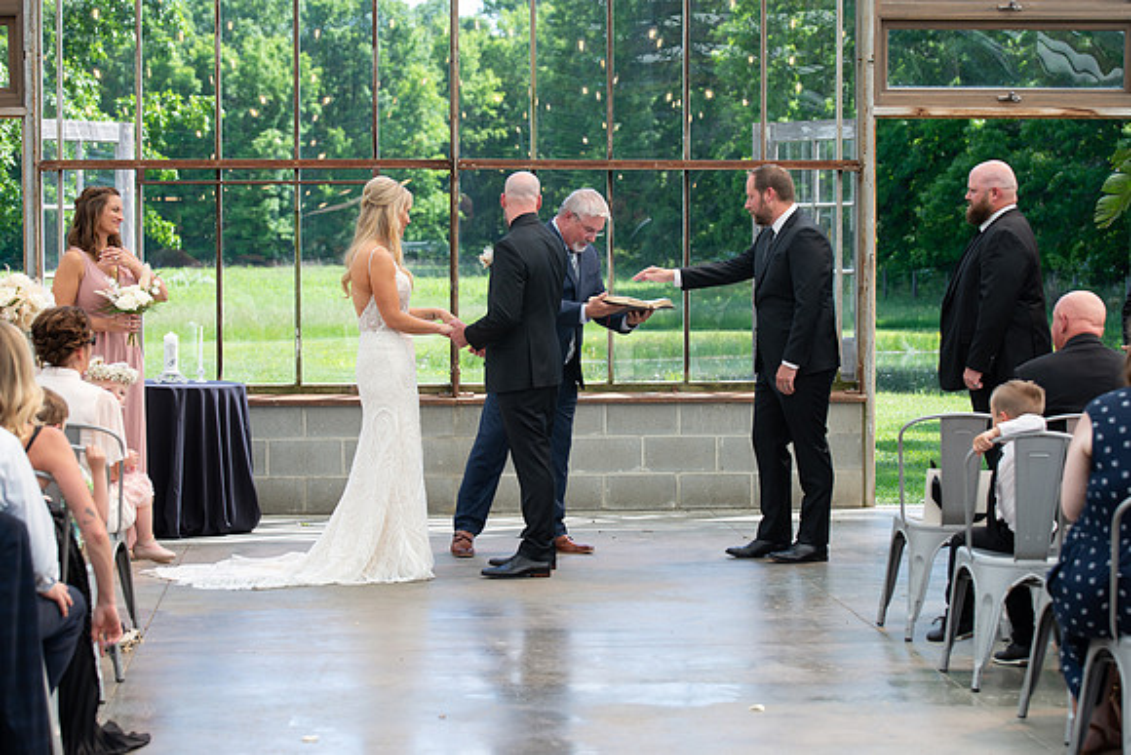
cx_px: 579
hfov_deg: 23.8
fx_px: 2684
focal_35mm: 85
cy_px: 378
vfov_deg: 16.0
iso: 160
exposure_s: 1/250
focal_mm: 82
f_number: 4.5
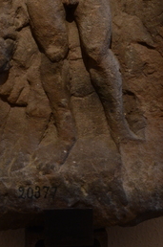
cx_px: 56
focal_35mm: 193
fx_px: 1316
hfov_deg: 7.1
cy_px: -26
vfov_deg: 10.5
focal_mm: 50
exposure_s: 1/30
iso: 1250
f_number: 4.8
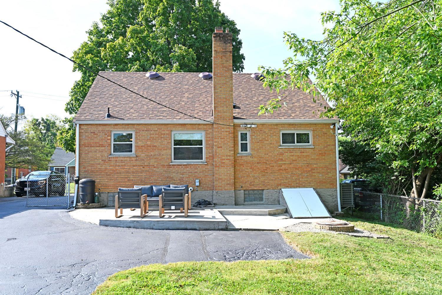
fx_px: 368
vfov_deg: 43.6
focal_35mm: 30
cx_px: 221
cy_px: 148
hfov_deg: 61.9
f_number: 5.6
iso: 100
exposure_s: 1/250
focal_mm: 30
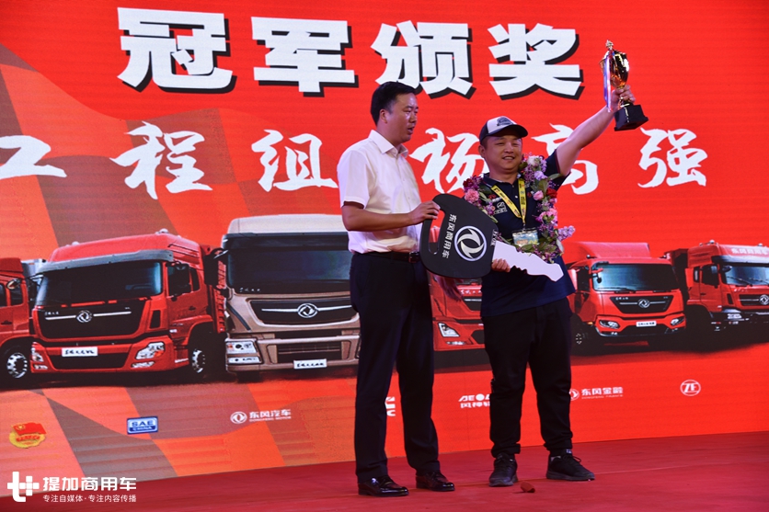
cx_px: 384
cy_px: 256
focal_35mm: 65
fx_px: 1388
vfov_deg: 20.9
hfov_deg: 31.0
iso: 400
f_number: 5
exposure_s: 1/100
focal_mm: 65
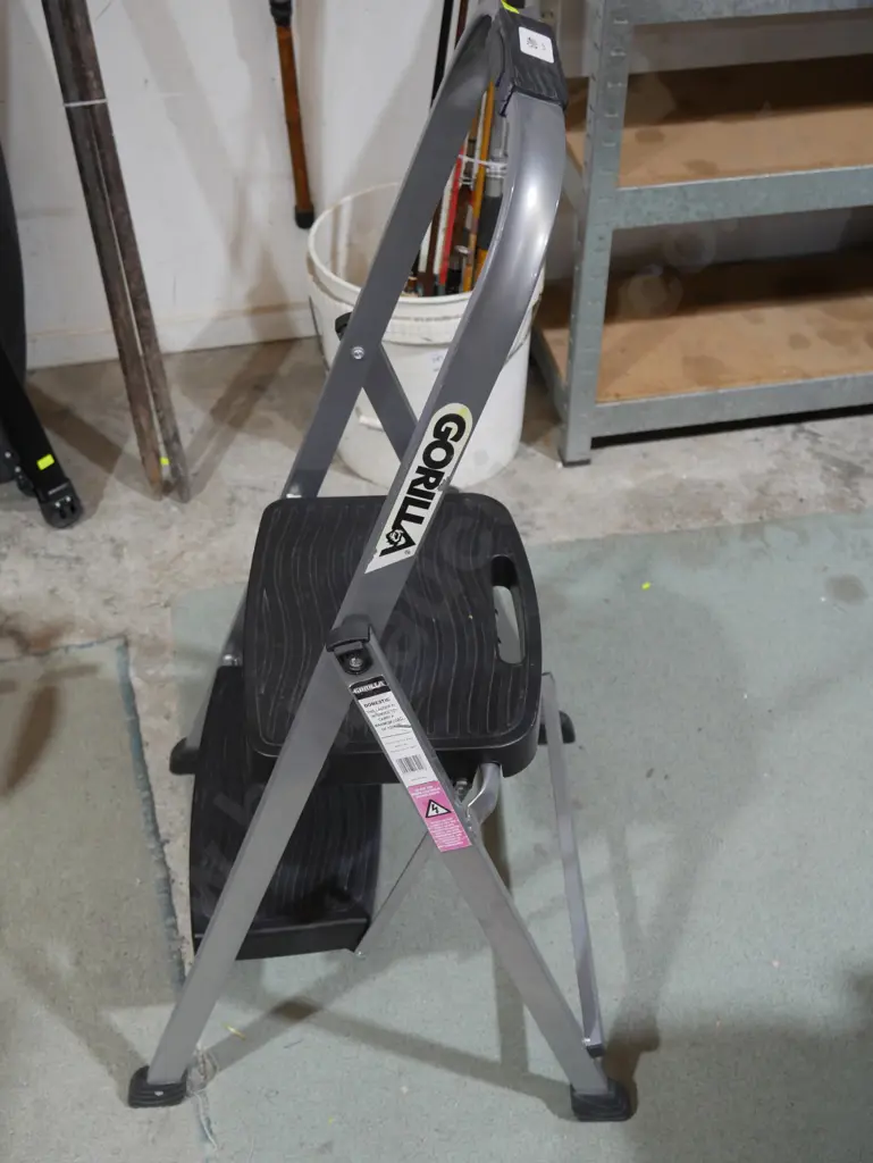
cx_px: 436
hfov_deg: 36.0
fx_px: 1344
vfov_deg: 46.8
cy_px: 582
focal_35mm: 40
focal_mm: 20
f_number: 4.5
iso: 800
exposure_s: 1/60
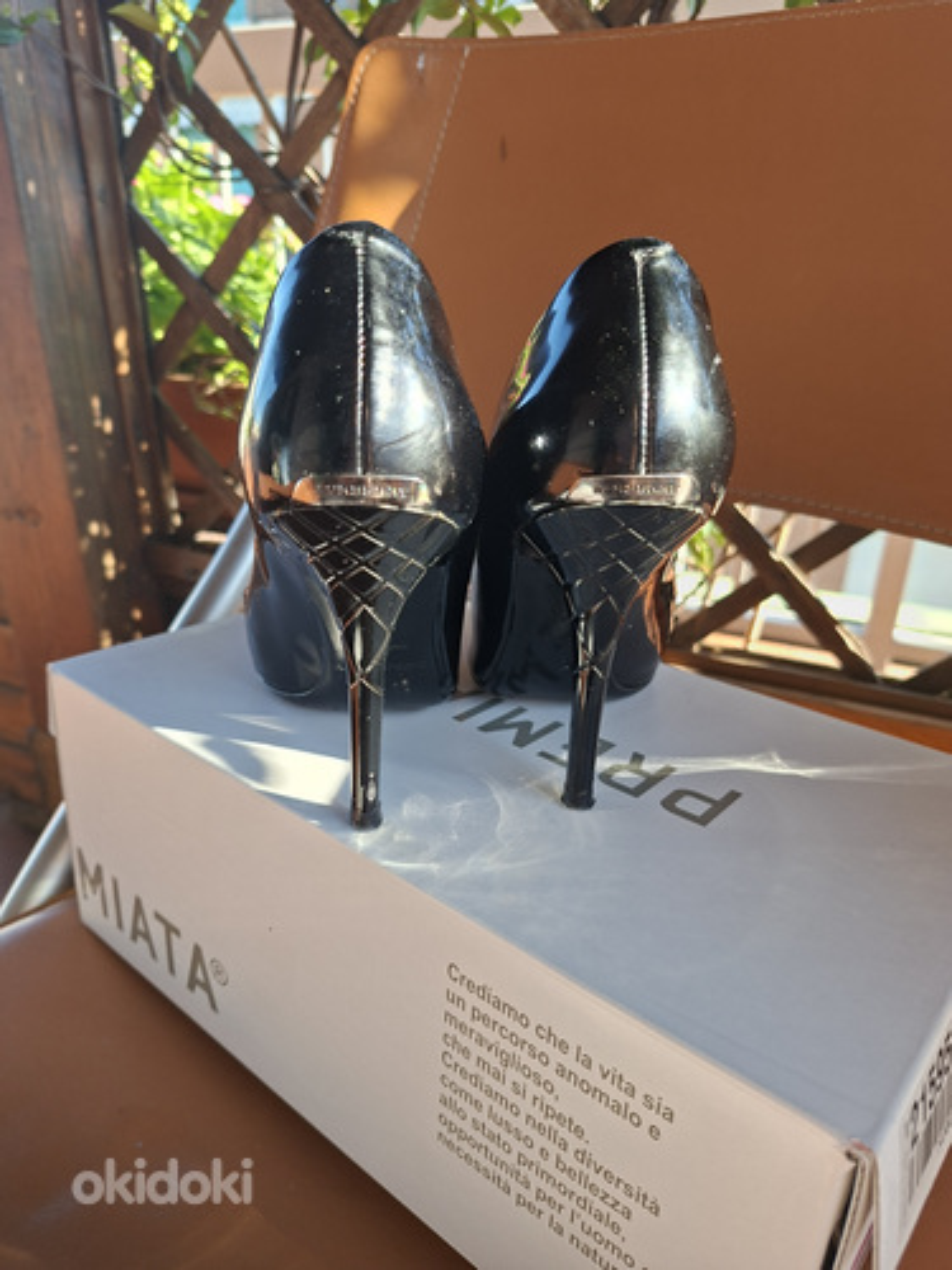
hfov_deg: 58.9
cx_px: 476
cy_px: 635
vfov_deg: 73.9
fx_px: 843
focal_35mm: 23
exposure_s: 1/189
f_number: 1.8
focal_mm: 5.54
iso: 50
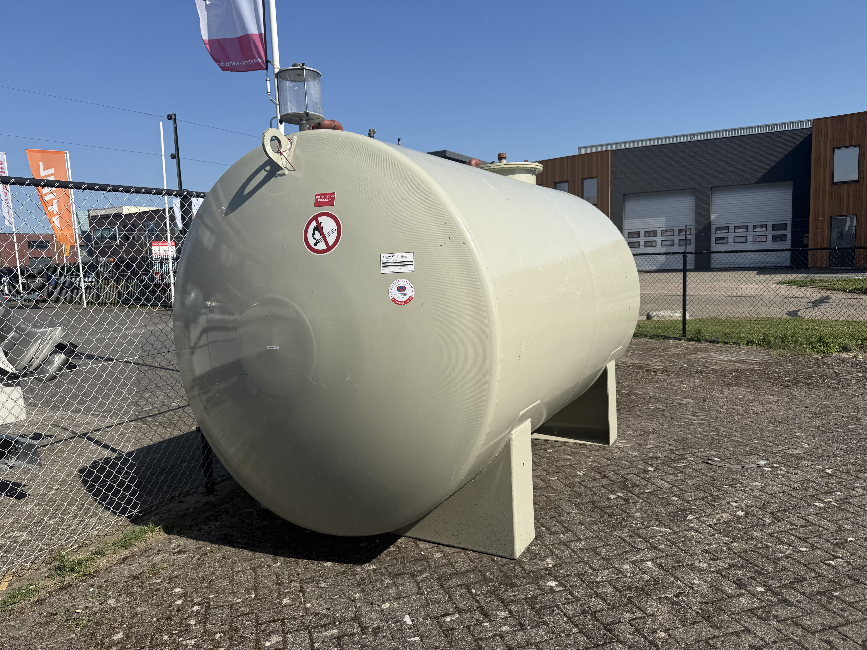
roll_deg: +2.0
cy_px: 325
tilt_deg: -8.7
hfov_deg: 71.6
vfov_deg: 56.8
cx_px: 434
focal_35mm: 24
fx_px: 601
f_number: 1.78
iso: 80
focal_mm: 6.76
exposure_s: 1/6711
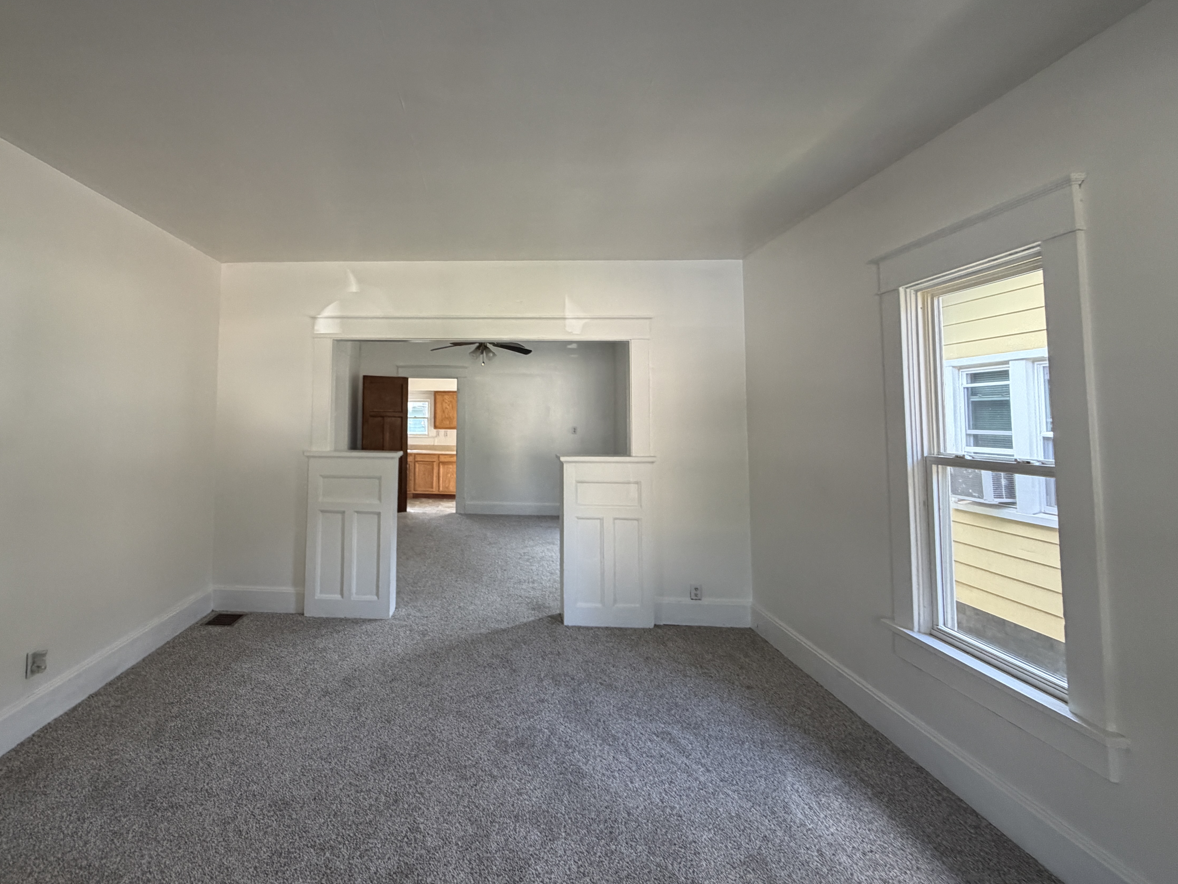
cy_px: 374
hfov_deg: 86.3
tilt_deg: +5.4
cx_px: 454
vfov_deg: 71.2
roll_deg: +0.6
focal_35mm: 18
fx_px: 613
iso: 250
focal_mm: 2.22
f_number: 2.2
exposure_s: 1/121
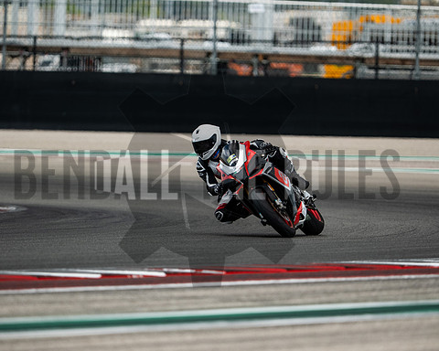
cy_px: 176
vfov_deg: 3.3
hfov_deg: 4.1
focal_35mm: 476
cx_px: 207
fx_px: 6185
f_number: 2.8
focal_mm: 280
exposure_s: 1/2500
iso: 500
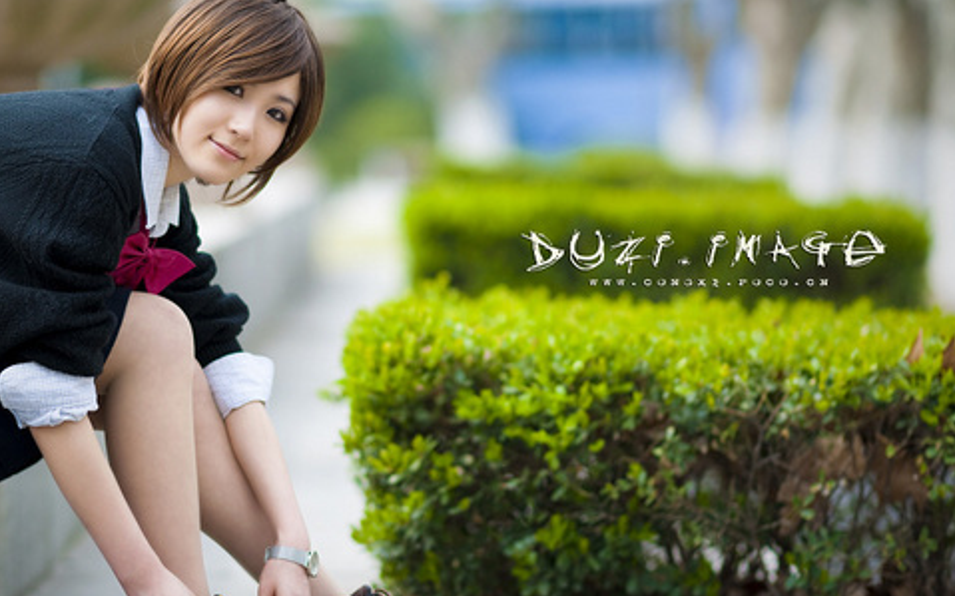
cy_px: 283
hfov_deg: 10.1
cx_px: 359
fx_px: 5386
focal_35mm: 207
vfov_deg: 6.3
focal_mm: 135
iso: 100
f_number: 2
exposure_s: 1/1250
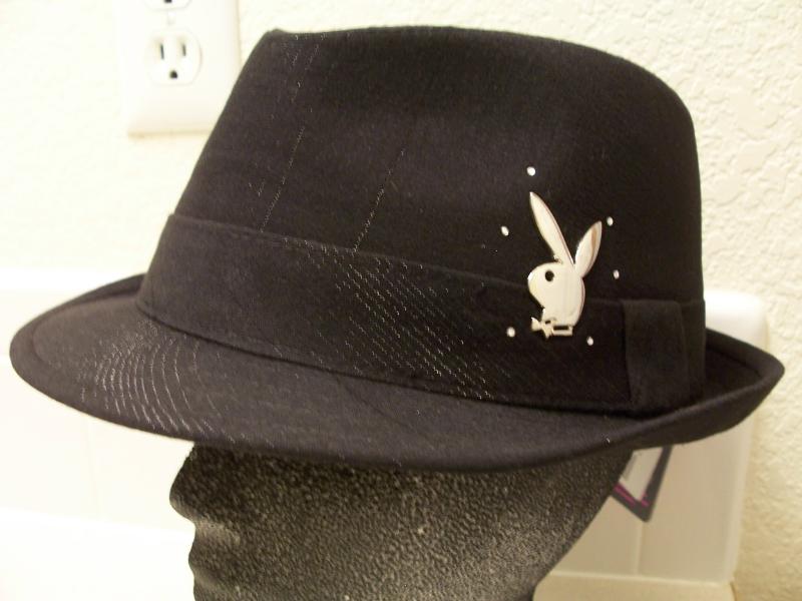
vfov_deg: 40.7
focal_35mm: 35
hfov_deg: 52.6
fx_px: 811
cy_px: 300
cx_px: 401
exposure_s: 1/8
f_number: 2.8
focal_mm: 6
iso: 140
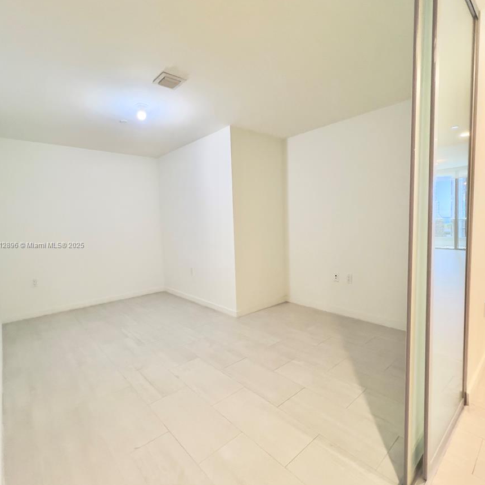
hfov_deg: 87.4
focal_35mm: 16
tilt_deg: -5.5
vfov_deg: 87.4
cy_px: 245
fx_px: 254
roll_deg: +2.4
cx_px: 233
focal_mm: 1.57
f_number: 1.8
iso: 250
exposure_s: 1/120
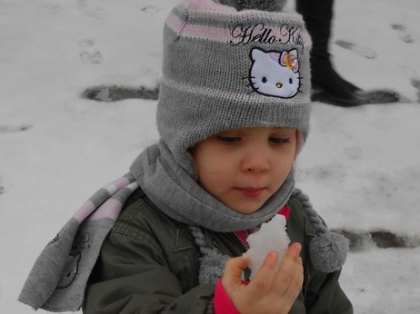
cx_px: 172
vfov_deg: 20.4
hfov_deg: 27.4
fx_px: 861
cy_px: 268
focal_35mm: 71
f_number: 3.1
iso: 64
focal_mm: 6.72
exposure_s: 1/67
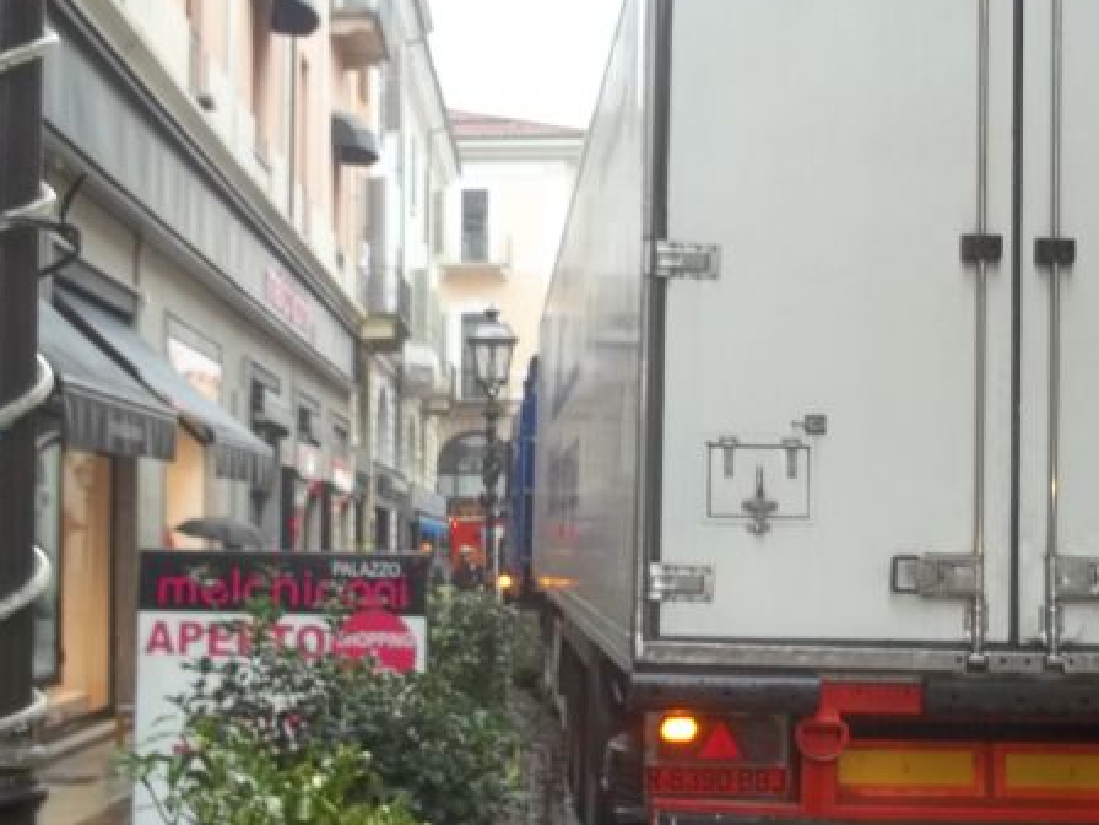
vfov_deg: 27.5
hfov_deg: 36.2
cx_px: 525
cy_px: 458
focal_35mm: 53
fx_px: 1683
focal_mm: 6.5
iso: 64
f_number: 3.1
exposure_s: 1/40
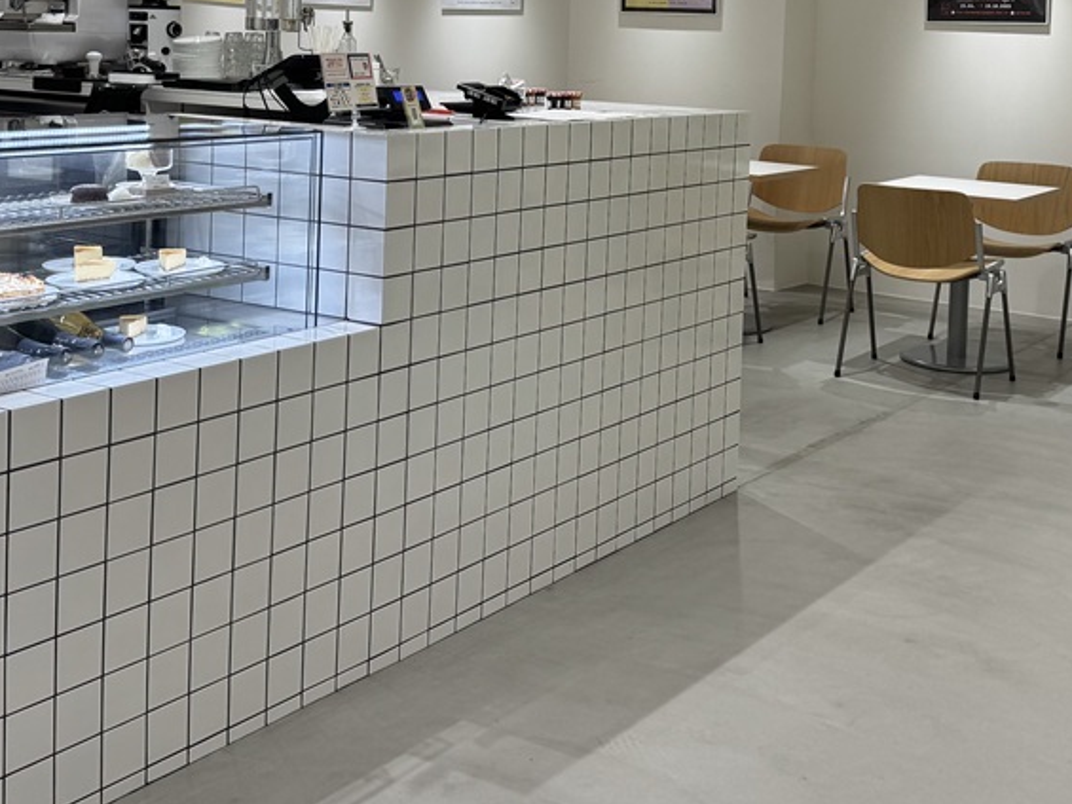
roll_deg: -2.2
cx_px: 581
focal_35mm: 51
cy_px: 114
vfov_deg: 27.7
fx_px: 1580
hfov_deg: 37.5
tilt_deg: -3.3
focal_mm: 6.76
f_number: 1.78
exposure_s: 1/226
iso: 64
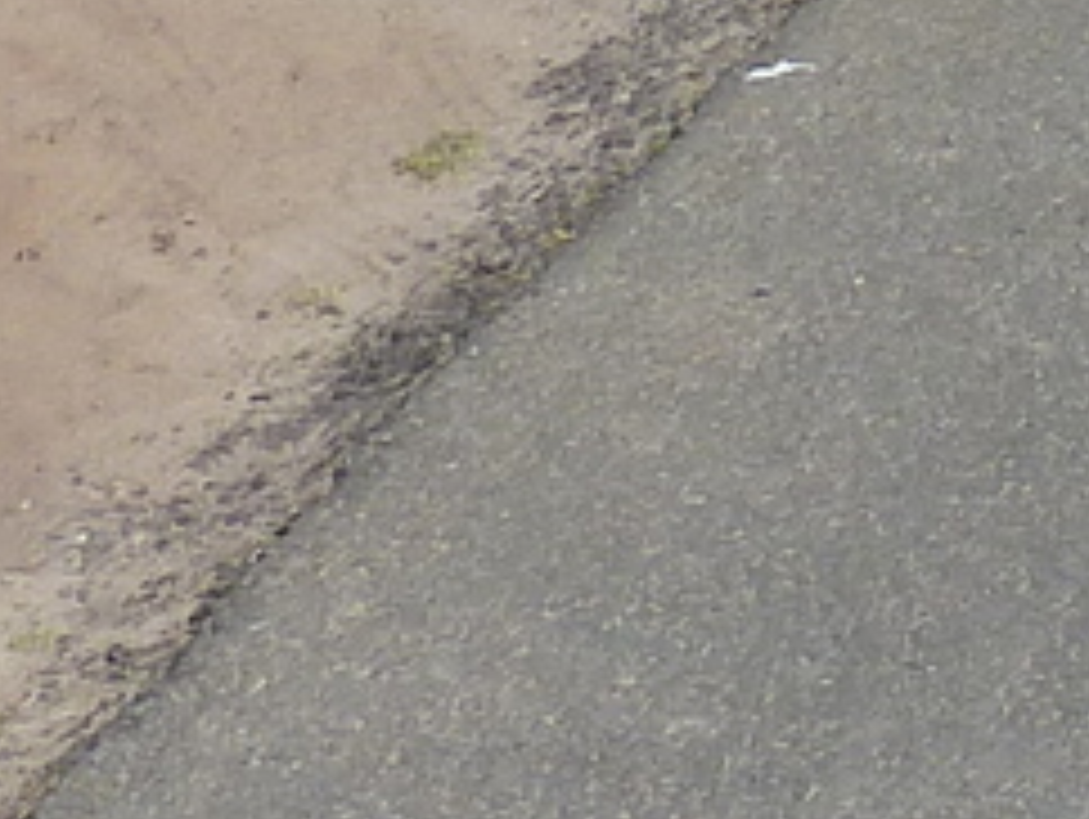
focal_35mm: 165
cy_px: -1575
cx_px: 2547
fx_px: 5196
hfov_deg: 10.4
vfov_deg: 7.9
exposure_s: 1/400
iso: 80
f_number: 4.5
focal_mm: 4.1
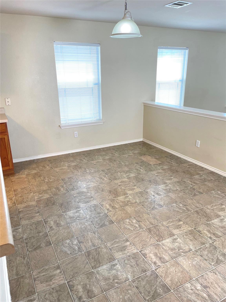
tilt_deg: -18.1
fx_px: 226
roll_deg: +1.3
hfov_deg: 53.1
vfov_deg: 67.3
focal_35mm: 26
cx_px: 113
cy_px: 151
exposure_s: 1/120
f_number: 1.6
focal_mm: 4.2
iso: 100
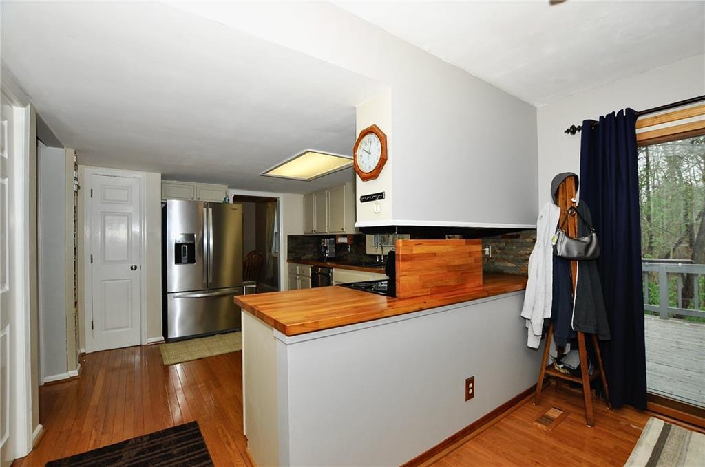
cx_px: 352
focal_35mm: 15
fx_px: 293
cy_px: 234
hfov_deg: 100.5
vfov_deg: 77.1
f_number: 5.6
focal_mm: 10
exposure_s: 1/60
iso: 400
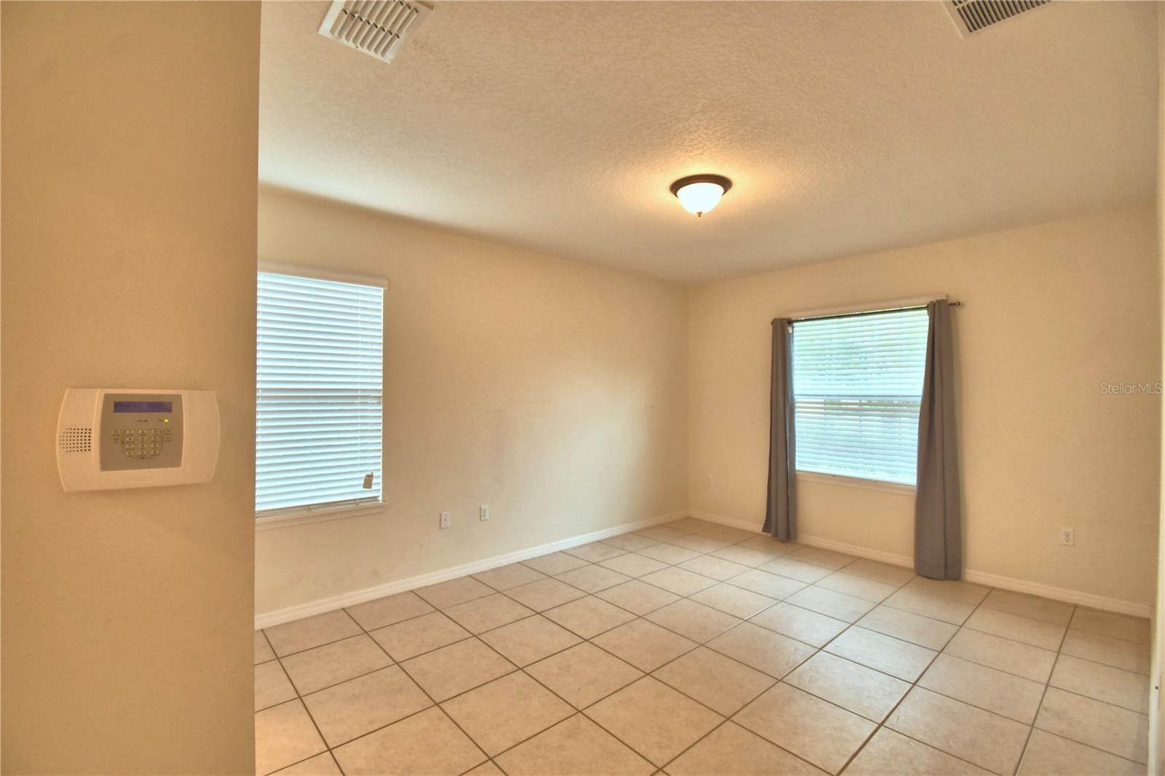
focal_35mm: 15
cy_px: 388
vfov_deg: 77.3
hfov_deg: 100.4
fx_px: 485
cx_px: 582
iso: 400
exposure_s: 1/30
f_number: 4.5
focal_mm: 10
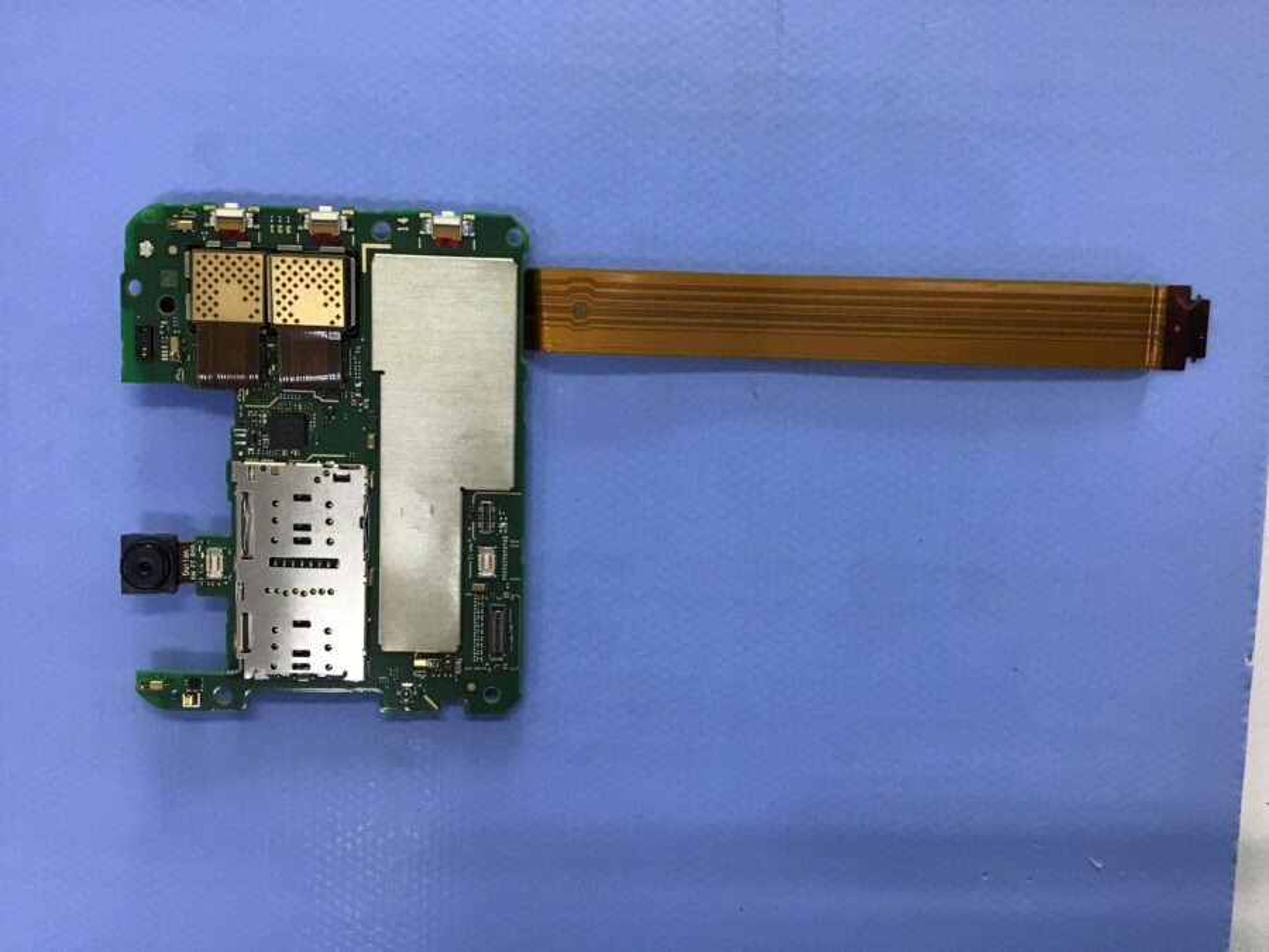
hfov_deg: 58.4
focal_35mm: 31
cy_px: 476
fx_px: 1136
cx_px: 634
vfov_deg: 45.4
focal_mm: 3.3
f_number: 2.4
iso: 40
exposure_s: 1/30
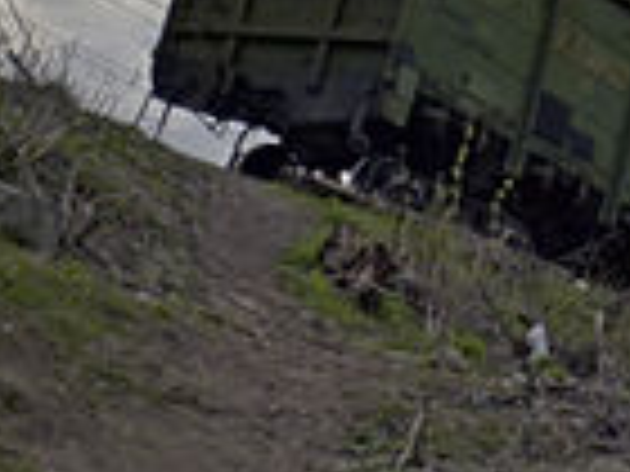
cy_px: 81
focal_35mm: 112
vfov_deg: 13.1
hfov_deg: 17.5
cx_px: 482
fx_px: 2038
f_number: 4.5
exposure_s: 1/640
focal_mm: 5.2
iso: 160
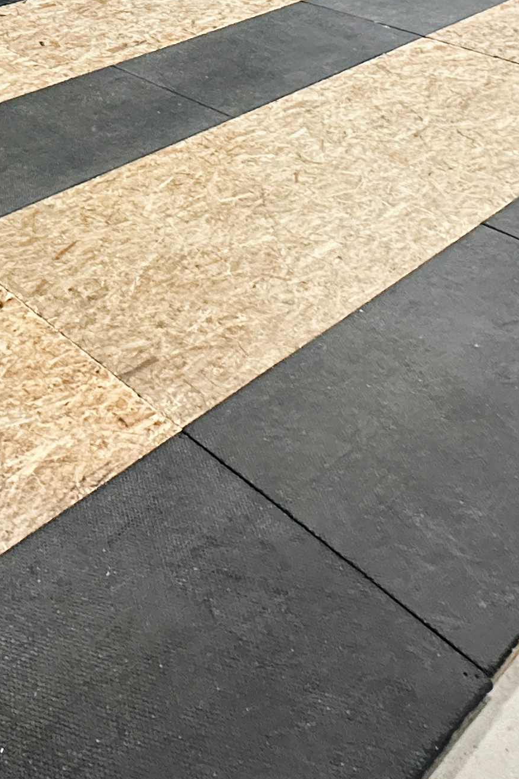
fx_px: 973
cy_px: -39
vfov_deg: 37.7
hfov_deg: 29.5
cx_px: 151
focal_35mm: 45
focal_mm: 2.22
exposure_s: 1/50
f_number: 2.2
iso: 640
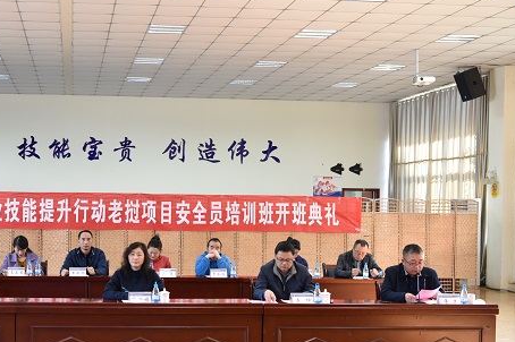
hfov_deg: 36.0
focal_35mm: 54
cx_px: 126
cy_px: 212
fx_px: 772
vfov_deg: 25.0
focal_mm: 35
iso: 800
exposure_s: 1/50
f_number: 3.5
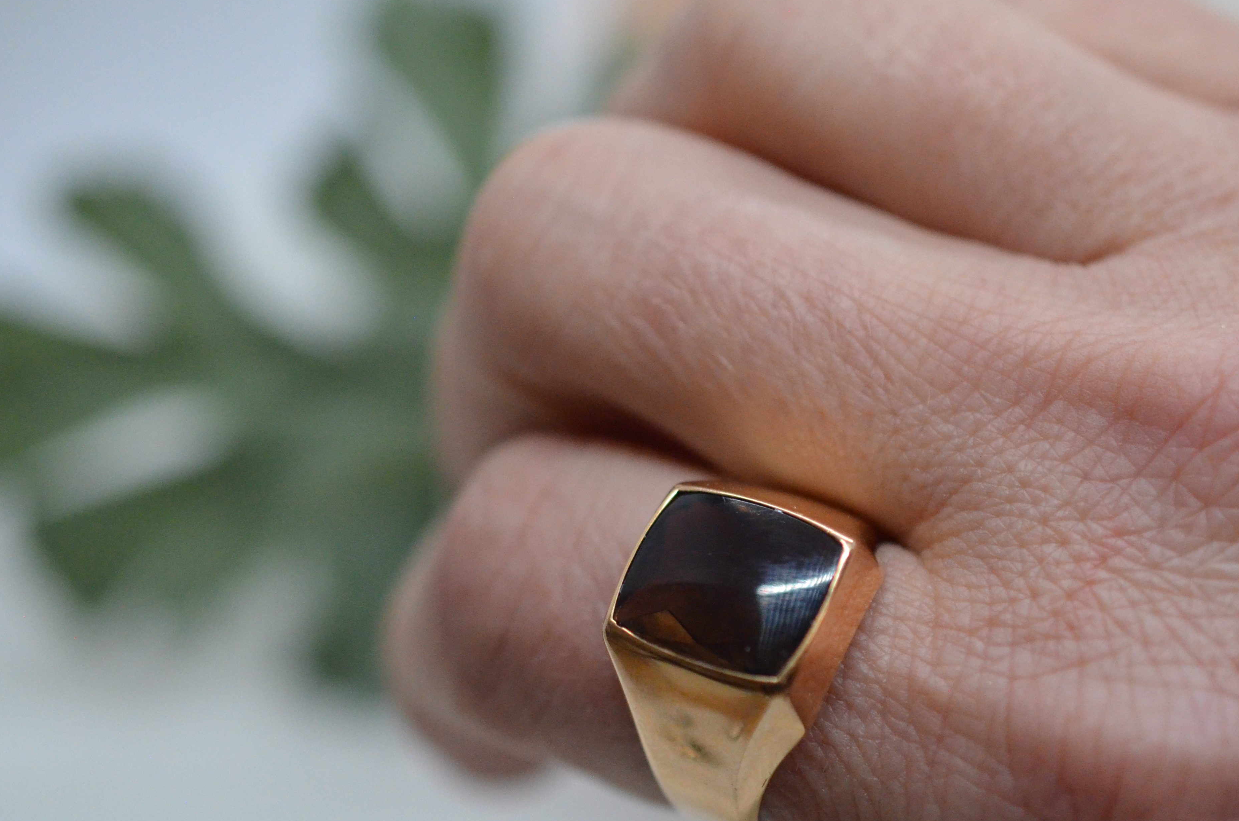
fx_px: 2748
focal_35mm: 80
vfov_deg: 17.0
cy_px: 522
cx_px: 723
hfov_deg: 25.4
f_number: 3.2
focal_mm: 40
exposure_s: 1/4000
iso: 3200
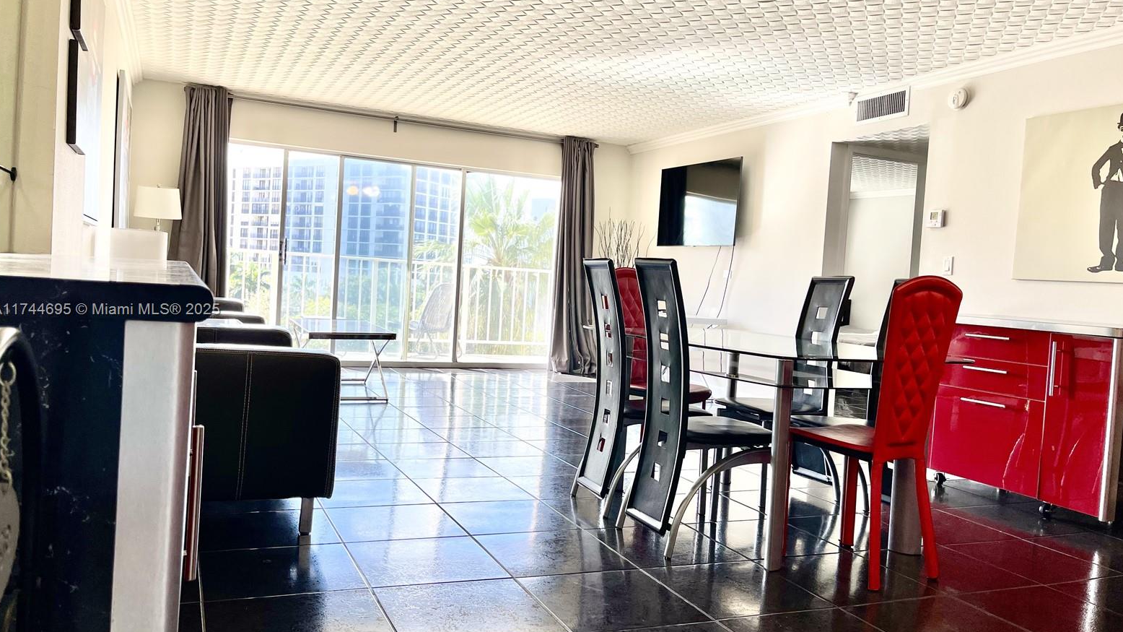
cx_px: 567
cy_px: 311
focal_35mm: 28
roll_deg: -3.7
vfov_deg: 41.5
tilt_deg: -2.8
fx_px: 834
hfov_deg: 67.9
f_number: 1.6
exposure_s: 1/168
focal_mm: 5.1
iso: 32
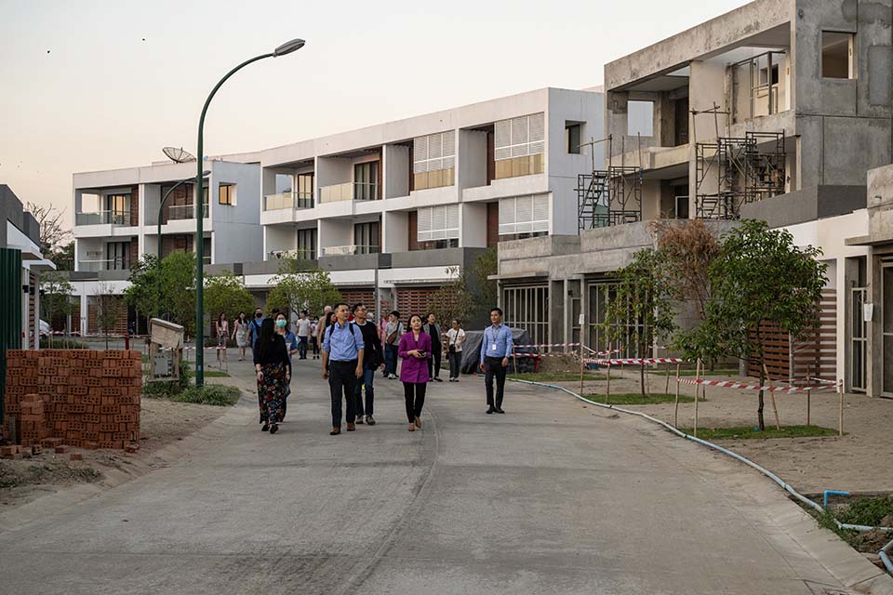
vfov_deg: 24.2
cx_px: 446
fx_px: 1389
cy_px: 298
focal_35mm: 56
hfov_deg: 35.6
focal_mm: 56
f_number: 6.3
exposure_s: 1/250
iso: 1250
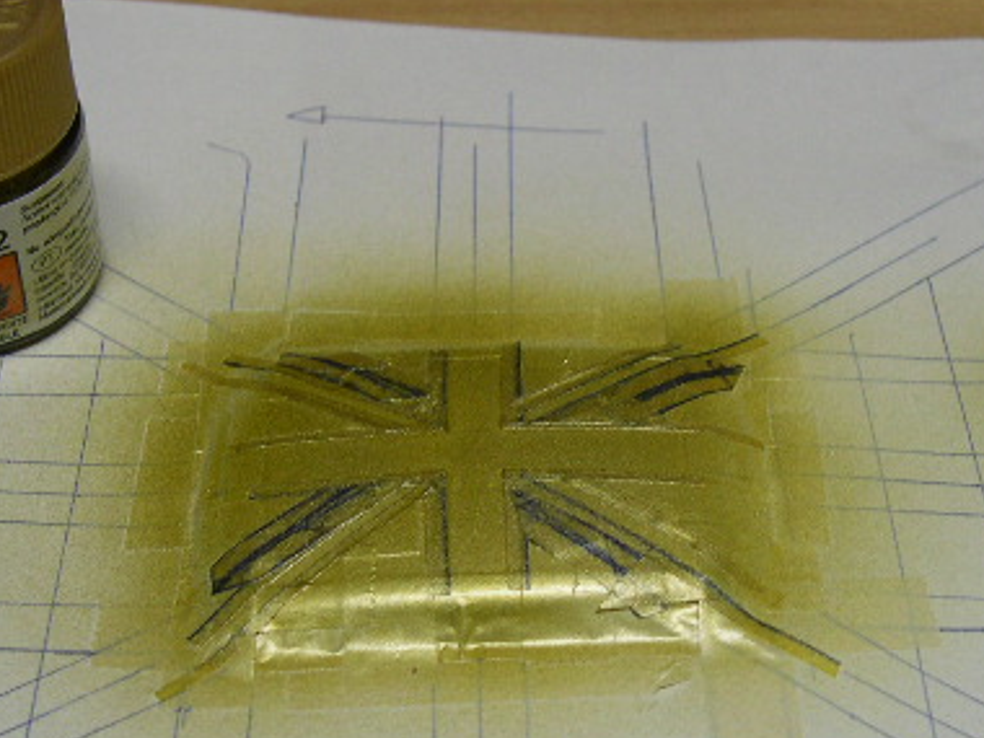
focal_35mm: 64
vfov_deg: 22.8
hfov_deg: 30.3
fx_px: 1819
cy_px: 484
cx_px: 484
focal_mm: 8
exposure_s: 1/18.9
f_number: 2.8
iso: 100
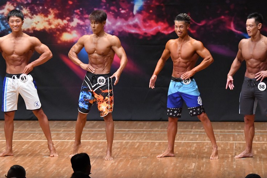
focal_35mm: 250
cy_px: 90
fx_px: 1853
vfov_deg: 5.5
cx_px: 135
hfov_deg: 8.2
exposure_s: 1/400
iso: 8000
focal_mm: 160
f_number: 5.6
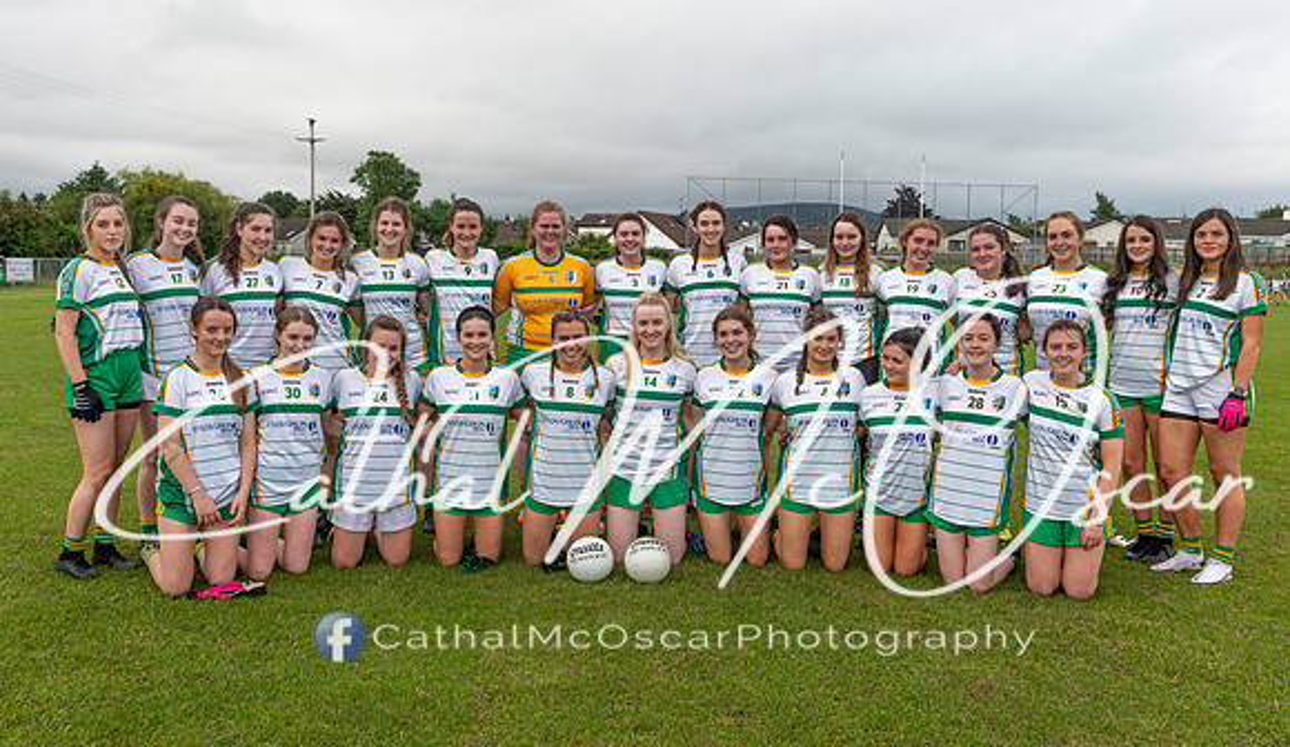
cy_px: 358
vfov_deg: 36.0
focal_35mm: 33
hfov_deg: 58.6
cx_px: 644
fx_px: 1149
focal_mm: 32
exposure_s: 1/100
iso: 160
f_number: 8
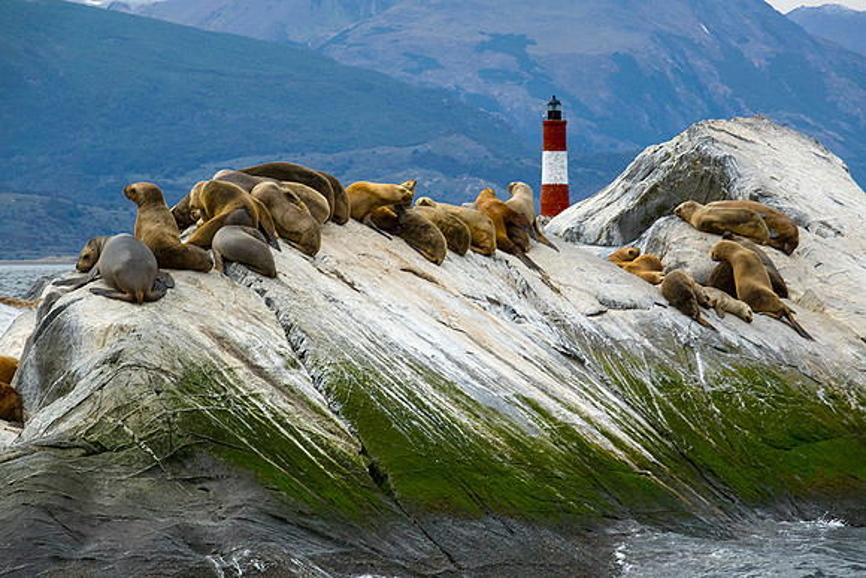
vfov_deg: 4.6
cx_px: 433
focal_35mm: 300
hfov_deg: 6.9
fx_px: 7218
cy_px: 289
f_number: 8
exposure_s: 1/500
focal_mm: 110.13
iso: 100
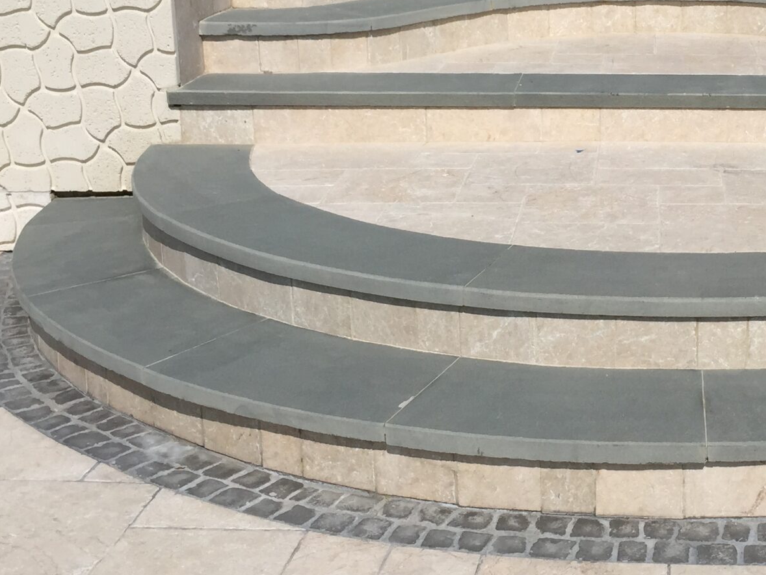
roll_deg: -2.1
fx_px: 1394
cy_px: 162
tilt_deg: -15.2
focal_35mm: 63
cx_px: 654
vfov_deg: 23.1
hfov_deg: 29.7
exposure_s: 1/5650
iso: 32
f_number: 2.2
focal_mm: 4.15
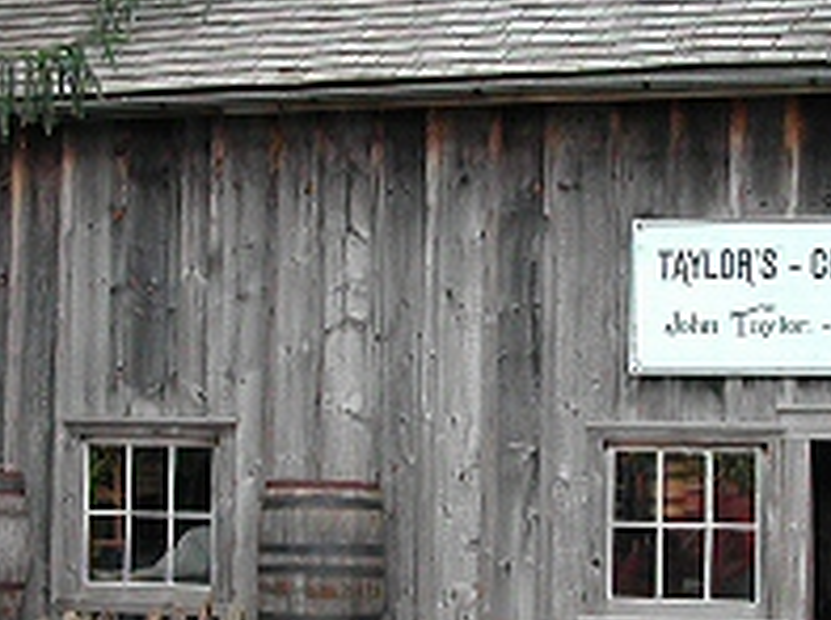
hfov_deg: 19.9
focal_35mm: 99
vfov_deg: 14.9
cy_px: 388
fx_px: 2372
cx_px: 443
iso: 100
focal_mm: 8
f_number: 2.8
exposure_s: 1/254
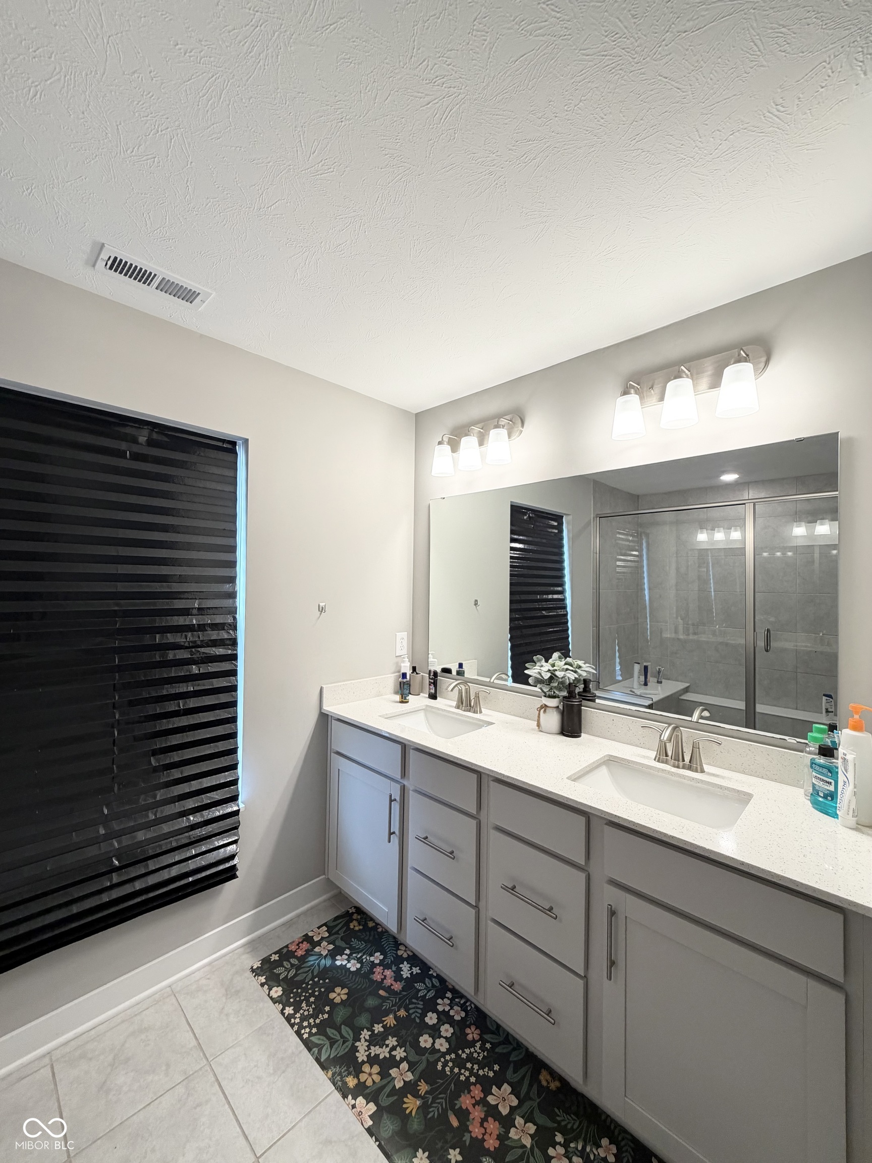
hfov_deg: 85.7
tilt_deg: +0.9
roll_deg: -0.9
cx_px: 436
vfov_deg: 102.1
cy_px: 582
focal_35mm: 14
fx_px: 470
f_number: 2.2
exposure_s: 1/120
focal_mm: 2.22
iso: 200
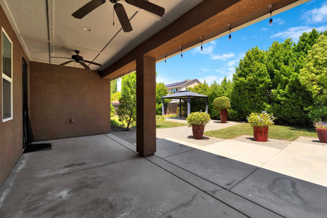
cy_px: 109
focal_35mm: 15
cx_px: 164
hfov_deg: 100.4
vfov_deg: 77.3
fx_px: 136
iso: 320
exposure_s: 1/400
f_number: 8
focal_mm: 10
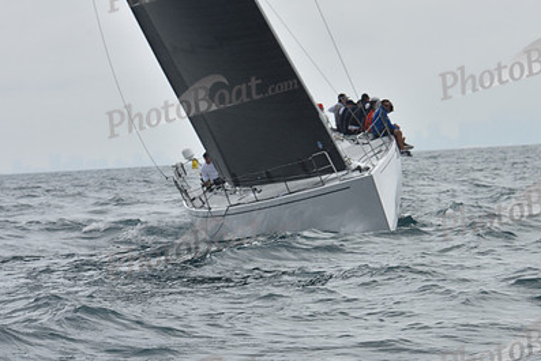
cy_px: 155
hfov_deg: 8.5
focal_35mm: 241
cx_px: 369
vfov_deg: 5.7
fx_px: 3623
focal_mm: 165
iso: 250
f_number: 13
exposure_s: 1/800
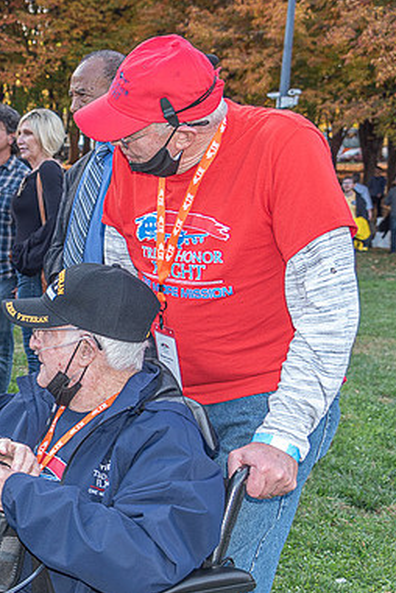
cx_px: -175
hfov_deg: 18.8
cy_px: 316
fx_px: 1072
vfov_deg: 31.0
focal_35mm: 65
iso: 500
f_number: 4.5
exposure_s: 1/250
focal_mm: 31
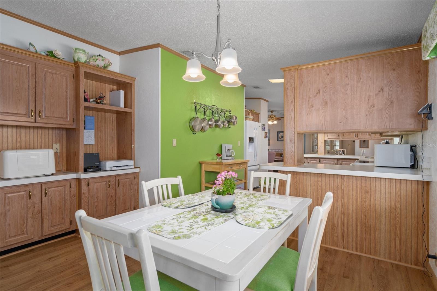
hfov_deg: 90.0
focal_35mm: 18
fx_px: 218
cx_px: 218
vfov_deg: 67.4
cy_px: 146
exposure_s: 1/4
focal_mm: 18
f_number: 8
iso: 320
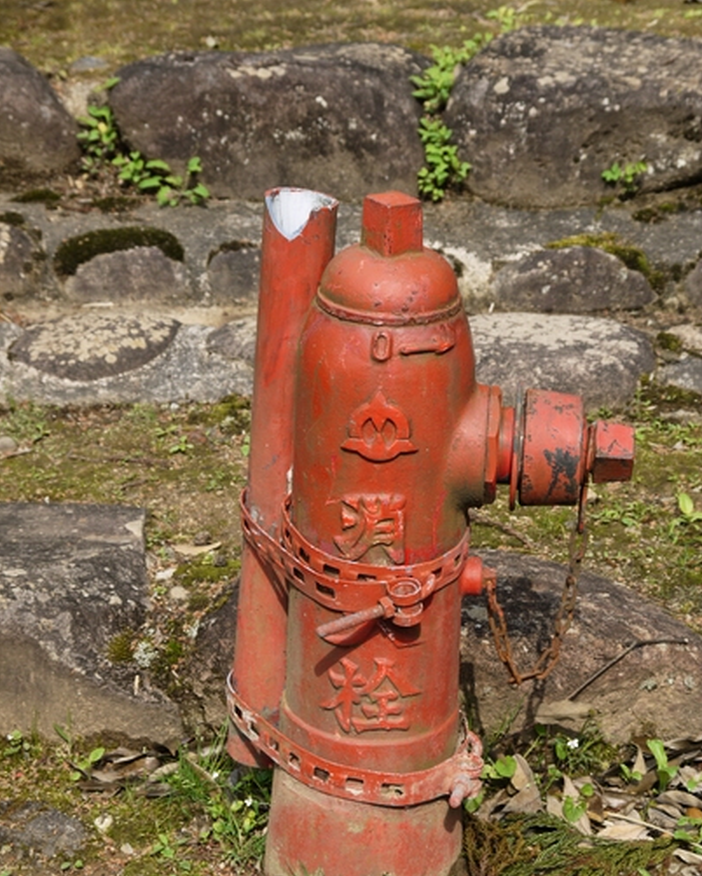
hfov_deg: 16.9
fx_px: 2362
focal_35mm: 91
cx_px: 389
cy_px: 466
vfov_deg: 21.0
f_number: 7.1
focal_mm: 39
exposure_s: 1/200
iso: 100
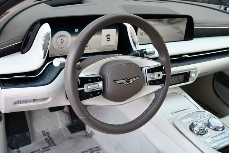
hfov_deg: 44.5
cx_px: 114
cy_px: 76
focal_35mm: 44
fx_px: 280
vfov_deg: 30.6
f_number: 3.8
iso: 450
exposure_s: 1/250
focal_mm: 22
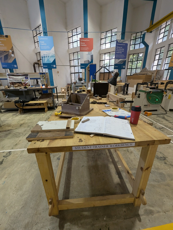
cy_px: 115
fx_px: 86
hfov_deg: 90.1
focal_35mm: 13
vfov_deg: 106.1
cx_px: 86
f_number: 2.2
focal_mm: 1.95
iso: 119
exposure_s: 1/33.3
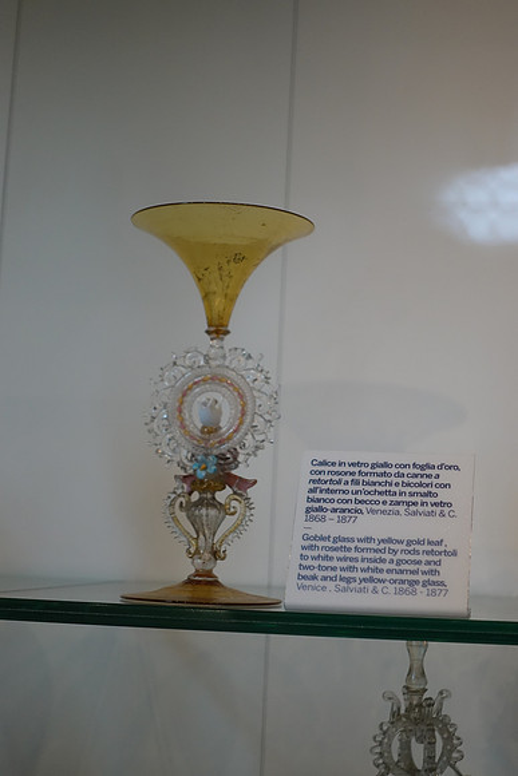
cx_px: 259
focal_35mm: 70
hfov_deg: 19.5
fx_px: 1510
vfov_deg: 28.8
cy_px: 388
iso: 640
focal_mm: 25.7
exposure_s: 1/80
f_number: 2.8
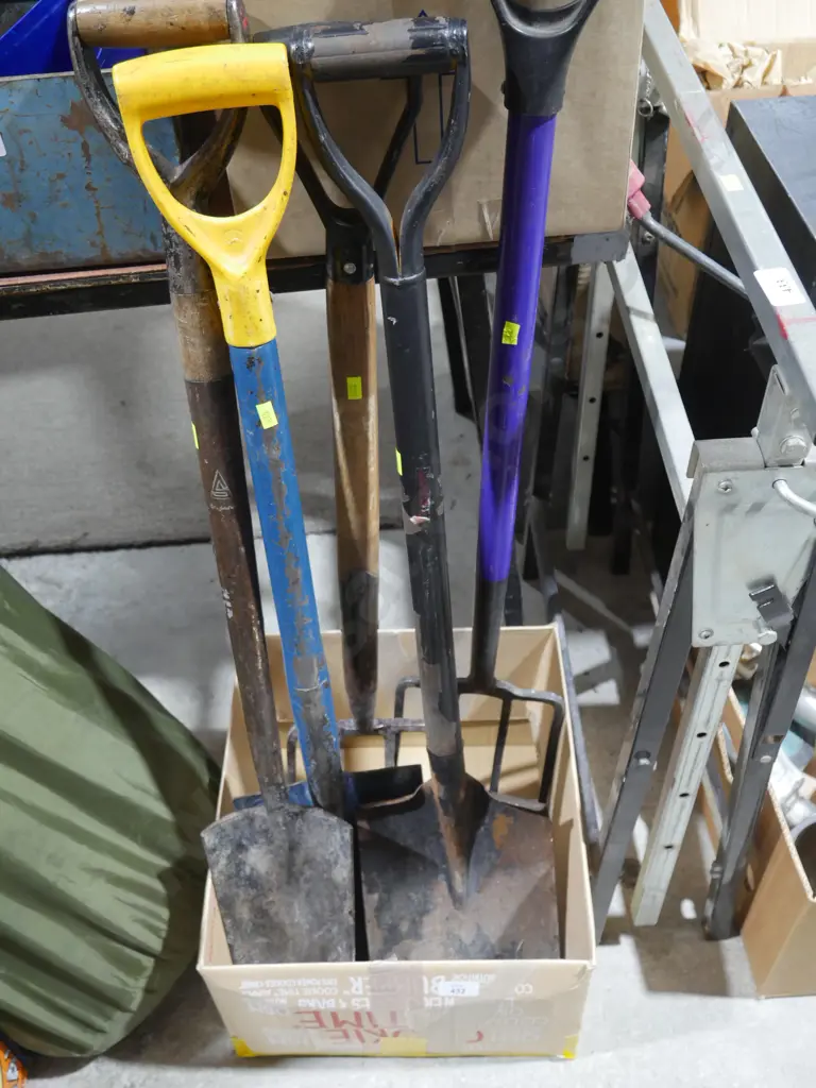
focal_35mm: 34
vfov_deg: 54.0
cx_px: 408
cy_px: 544
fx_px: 1069
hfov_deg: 41.8
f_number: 4
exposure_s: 1/60
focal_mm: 17
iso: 1600
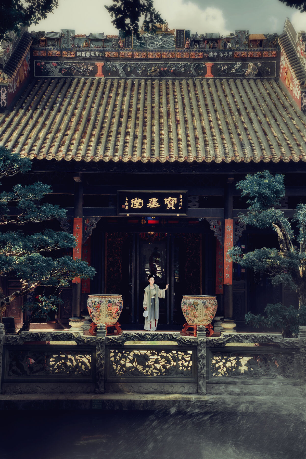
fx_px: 637
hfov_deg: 27.0
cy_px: 230
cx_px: 153
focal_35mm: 50
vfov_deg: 39.6
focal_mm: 50
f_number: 8
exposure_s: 1/80
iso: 200
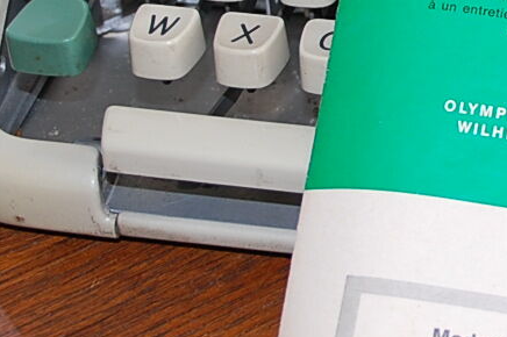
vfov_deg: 9.3
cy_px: -70
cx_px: 556
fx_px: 2040
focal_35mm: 145
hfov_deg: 13.9
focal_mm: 28
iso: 400
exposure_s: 1/60
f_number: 4
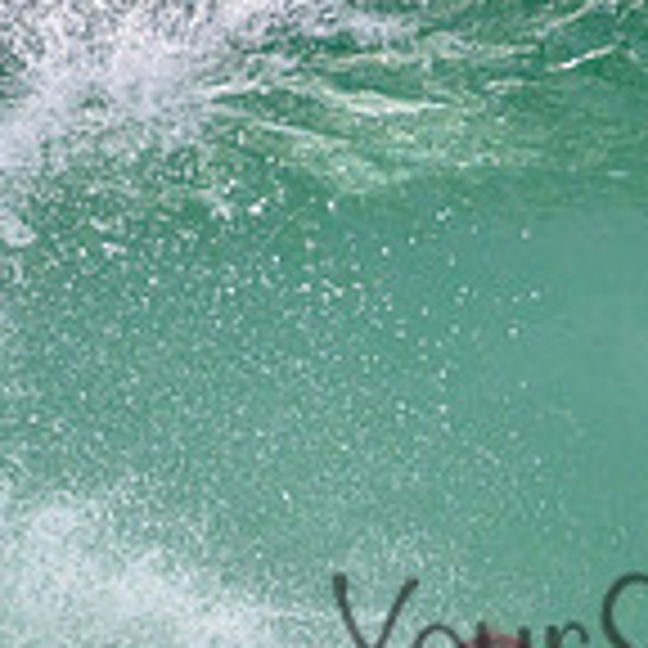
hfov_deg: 0.6
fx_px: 58073
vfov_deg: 0.6
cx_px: 796
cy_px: 605
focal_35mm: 2742
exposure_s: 1/2000
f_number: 11
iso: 2000
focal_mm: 800
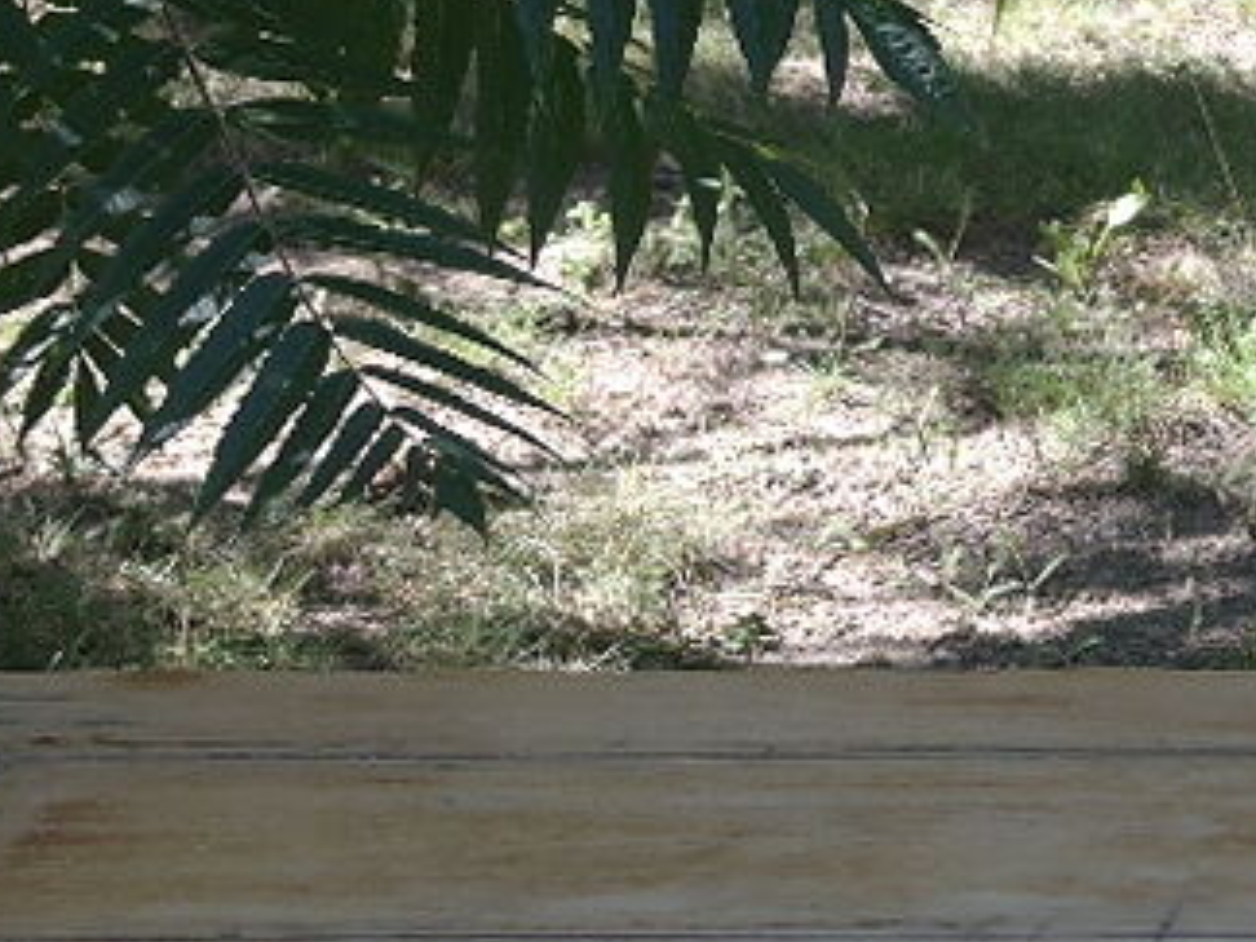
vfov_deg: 9.5
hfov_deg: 11.8
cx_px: 2299
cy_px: 1124
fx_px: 5588
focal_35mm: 154
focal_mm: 20
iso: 100
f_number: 4.5
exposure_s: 1/125
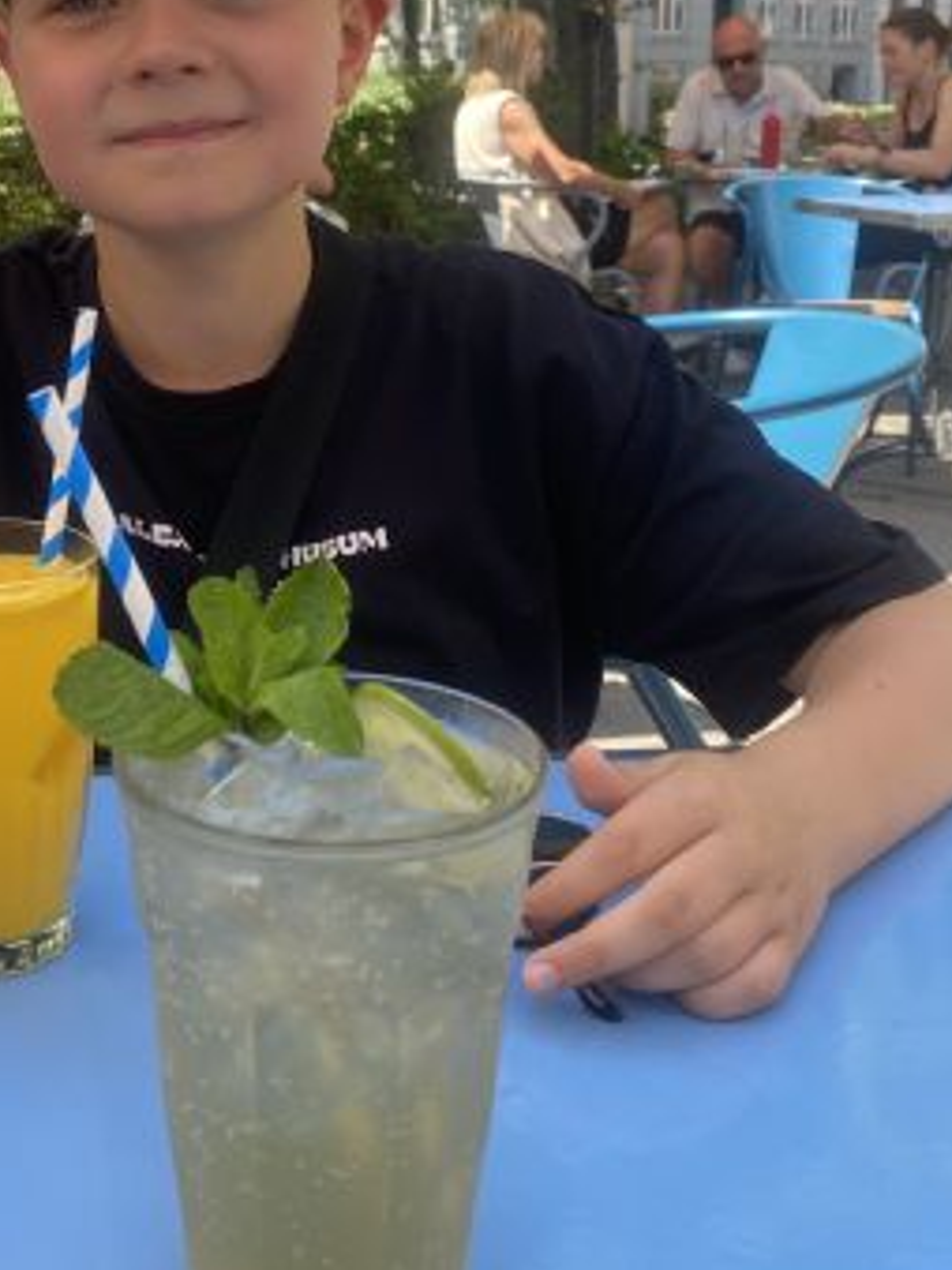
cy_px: 495
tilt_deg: -10.4
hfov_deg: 30.8
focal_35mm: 46
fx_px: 1688
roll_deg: +1.1
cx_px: 206
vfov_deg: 41.0
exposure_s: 1/529
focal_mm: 4.25
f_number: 1.8
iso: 32
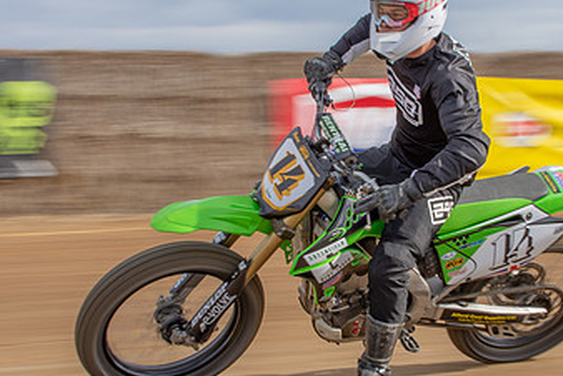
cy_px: 179
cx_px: 358
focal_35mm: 111
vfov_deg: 12.4
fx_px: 1737
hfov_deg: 18.4
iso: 100
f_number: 13
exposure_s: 1/100
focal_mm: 40
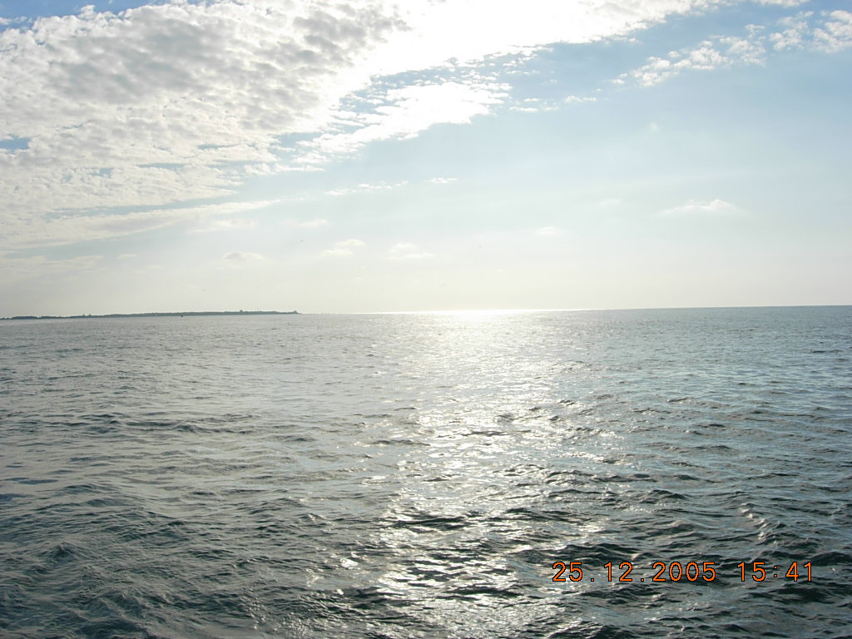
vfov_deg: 37.7
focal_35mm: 38
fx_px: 935
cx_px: 426
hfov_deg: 49.0
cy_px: 320
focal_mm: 7.8
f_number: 4.8
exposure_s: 1/1490
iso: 64
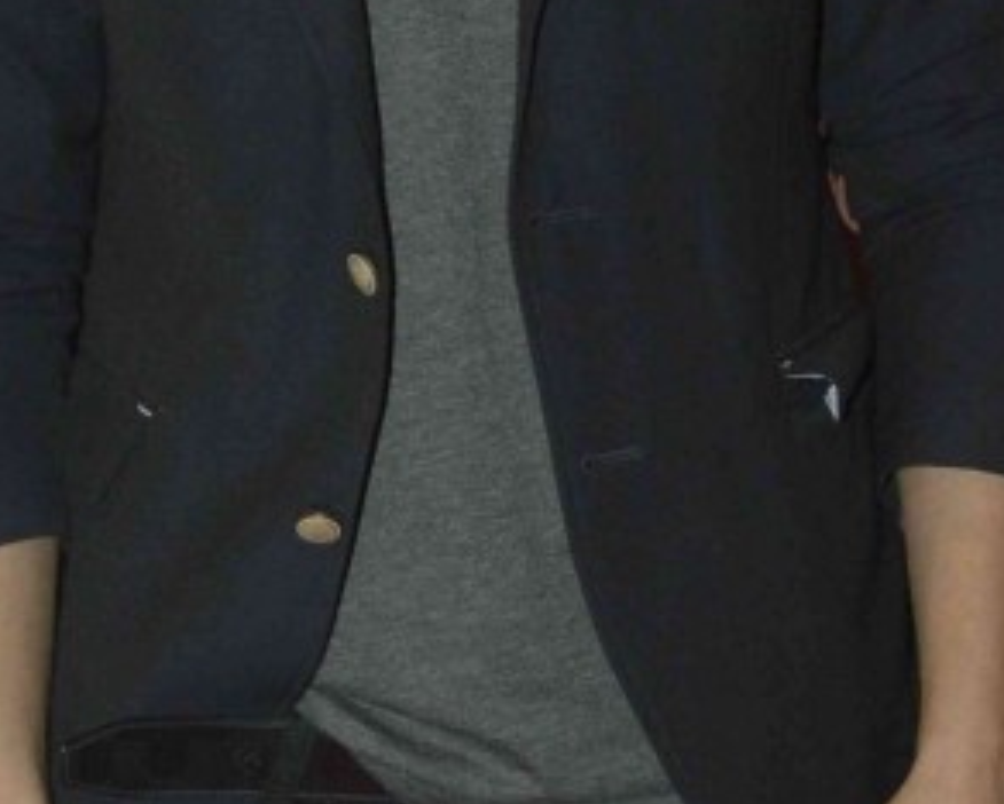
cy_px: 780
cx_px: 148
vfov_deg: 7.1
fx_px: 6452
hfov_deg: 8.9
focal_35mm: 217
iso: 800
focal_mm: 30
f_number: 8
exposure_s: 1/160
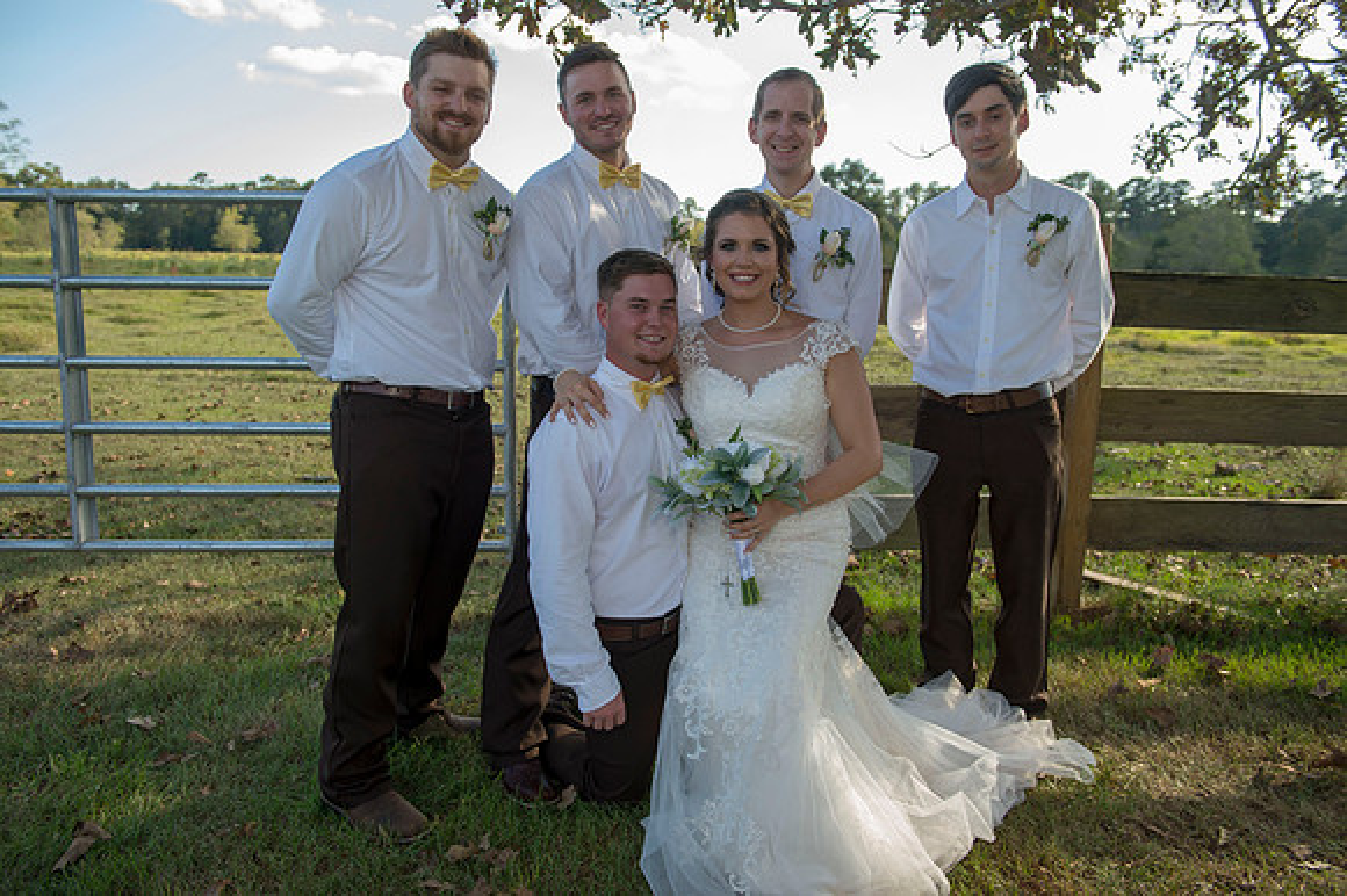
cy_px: 448
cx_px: 674
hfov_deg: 63.7
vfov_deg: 44.9
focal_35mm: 29
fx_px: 1084
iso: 200
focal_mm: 29
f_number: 4.5
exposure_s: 1/320
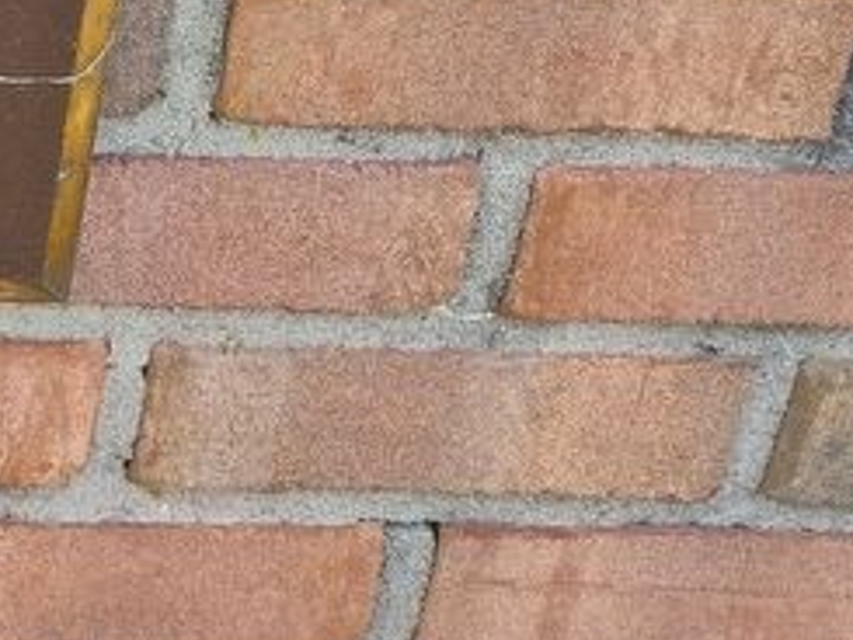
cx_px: -508
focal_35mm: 75
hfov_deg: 21.0
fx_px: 1849
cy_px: -334
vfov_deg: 17.6
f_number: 1.8
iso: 100
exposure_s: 1/319
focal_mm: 5.56
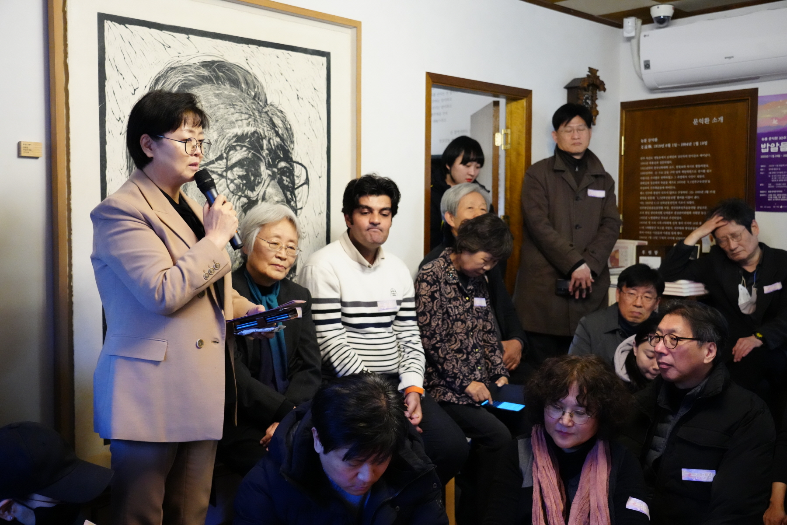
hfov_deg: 49.6
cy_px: 262
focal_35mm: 39
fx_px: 853
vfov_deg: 34.2
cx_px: 394
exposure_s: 1/125
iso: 10000
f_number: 4
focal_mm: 39
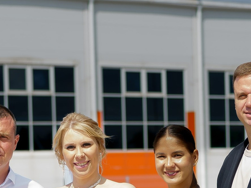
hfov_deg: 10.3
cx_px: 118
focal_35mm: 192
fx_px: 1392
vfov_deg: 7.6
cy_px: 271
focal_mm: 43
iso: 50
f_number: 2.2
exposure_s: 1/1250
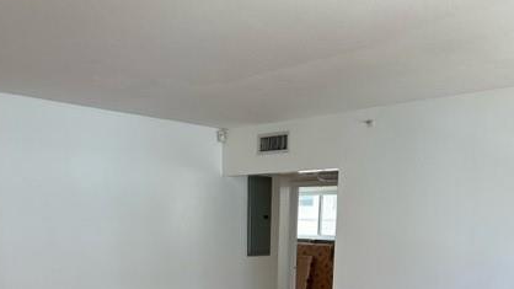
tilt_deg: -13.2
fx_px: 545
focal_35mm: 40
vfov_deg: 26.8
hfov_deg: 50.5
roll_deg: -0.6
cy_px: 335
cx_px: 258
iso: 80
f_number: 1.78
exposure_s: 1/183
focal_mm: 6.86
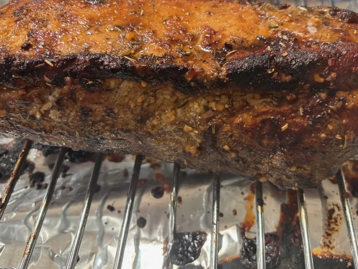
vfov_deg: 42.8
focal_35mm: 33
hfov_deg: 55.4
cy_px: 116
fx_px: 341
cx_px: 178
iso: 320
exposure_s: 1/60
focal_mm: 5.96
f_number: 1.6
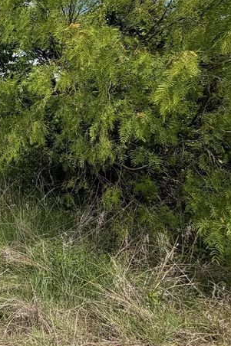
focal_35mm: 33
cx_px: -122
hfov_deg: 27.0
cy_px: 118
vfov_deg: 56.1
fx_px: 318
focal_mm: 2.22
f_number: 2.2
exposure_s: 1/901
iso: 20
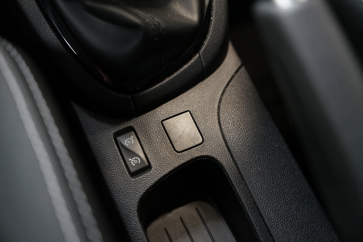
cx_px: 182
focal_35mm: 43
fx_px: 432
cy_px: 121
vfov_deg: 31.3
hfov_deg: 45.6
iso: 2500
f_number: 2.8
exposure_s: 1/60
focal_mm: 42.8
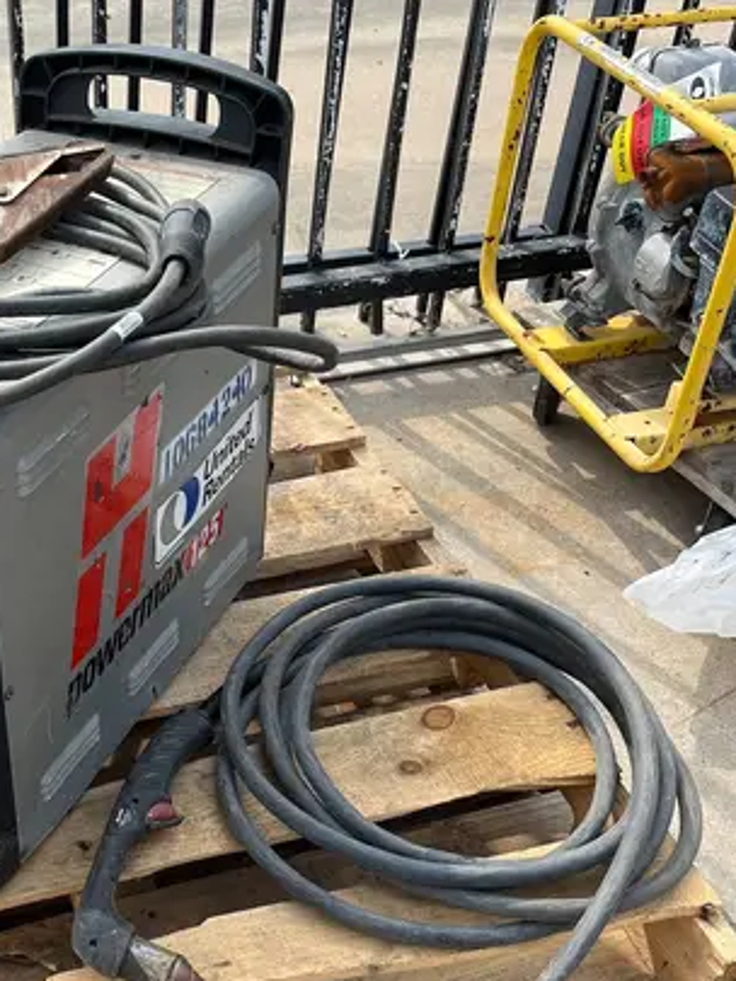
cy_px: 692
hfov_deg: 30.0
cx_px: 119
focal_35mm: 47
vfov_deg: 39.7
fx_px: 1332
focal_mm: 5.1
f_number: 1.6
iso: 50
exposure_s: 1/1252
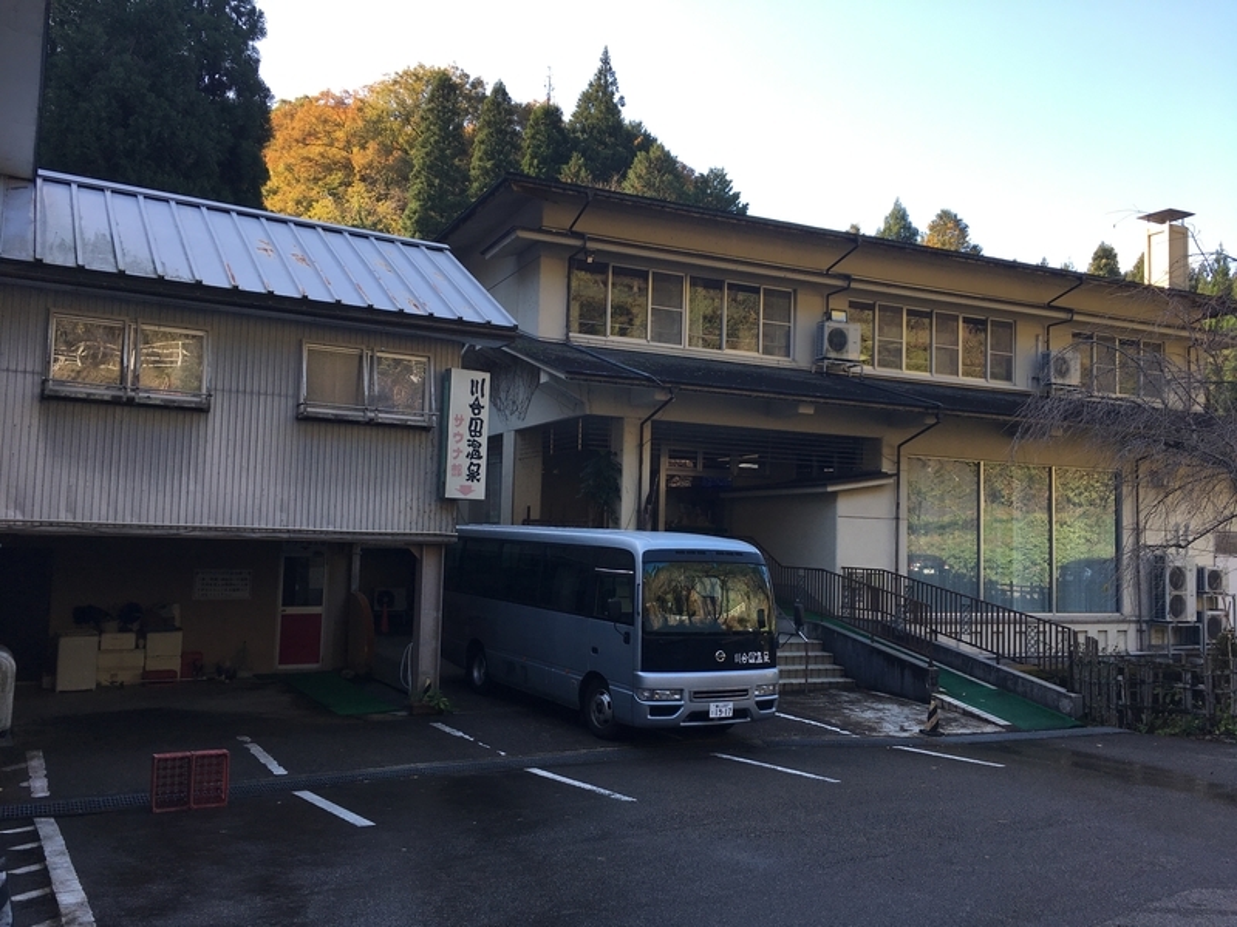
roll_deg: -2.0
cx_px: 618
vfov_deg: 48.2
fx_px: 1036
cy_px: 464
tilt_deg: +3.5
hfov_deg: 61.7
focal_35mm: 29
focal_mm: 4.15
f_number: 2.2
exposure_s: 1/300
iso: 25
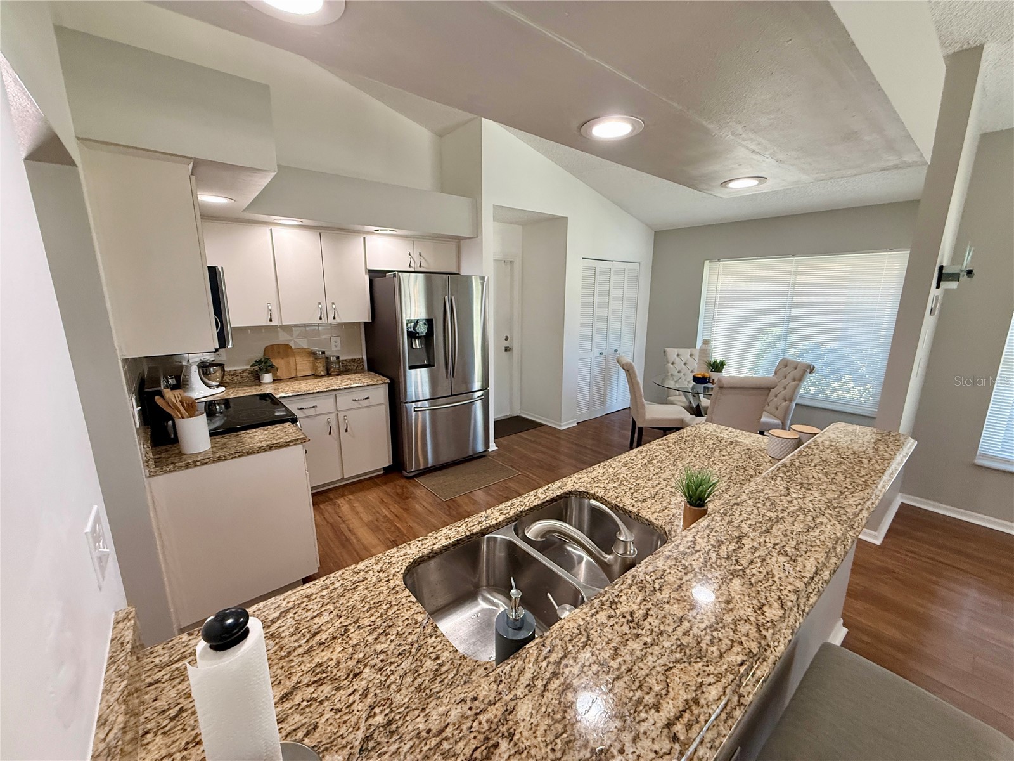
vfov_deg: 85.7
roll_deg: -0.7
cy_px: 380
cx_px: 507
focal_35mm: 14
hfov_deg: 102.1
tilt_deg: -10.9
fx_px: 410
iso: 250
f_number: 2.2
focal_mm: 2.22
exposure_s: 1/120
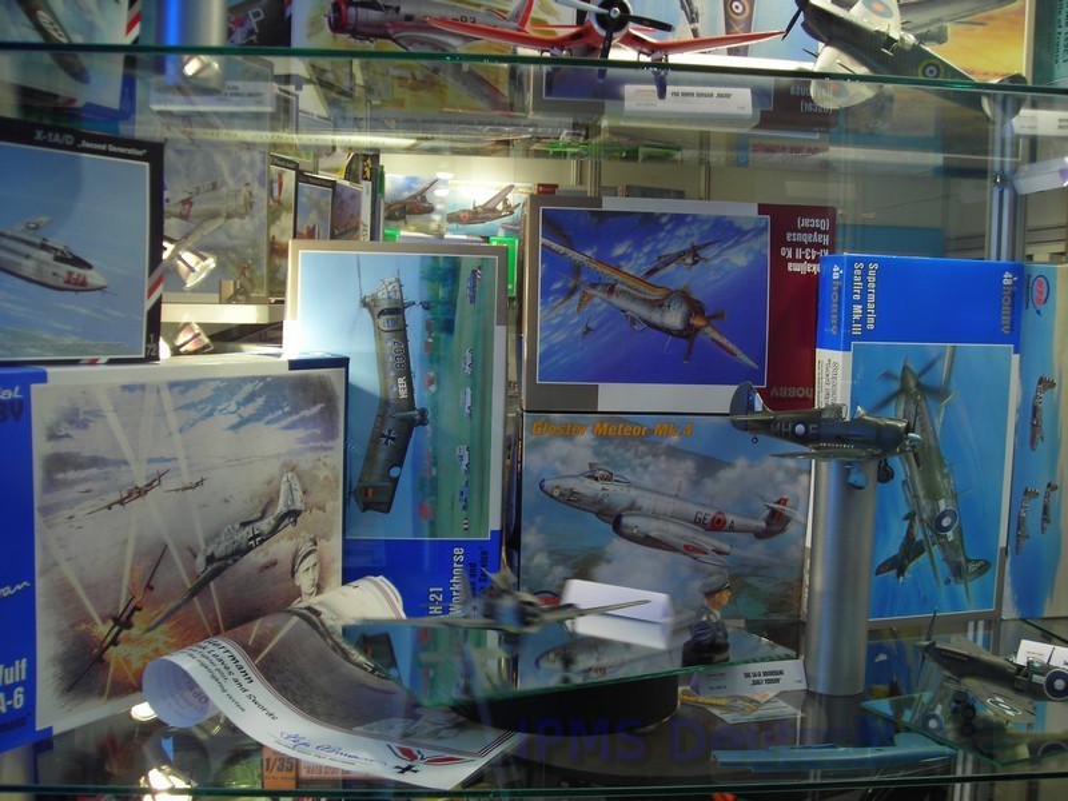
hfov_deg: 49.0
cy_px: 400
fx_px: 1172
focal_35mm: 38
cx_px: 534
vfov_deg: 37.7
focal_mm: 6.3
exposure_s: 1/8.8
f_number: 3.2
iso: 50
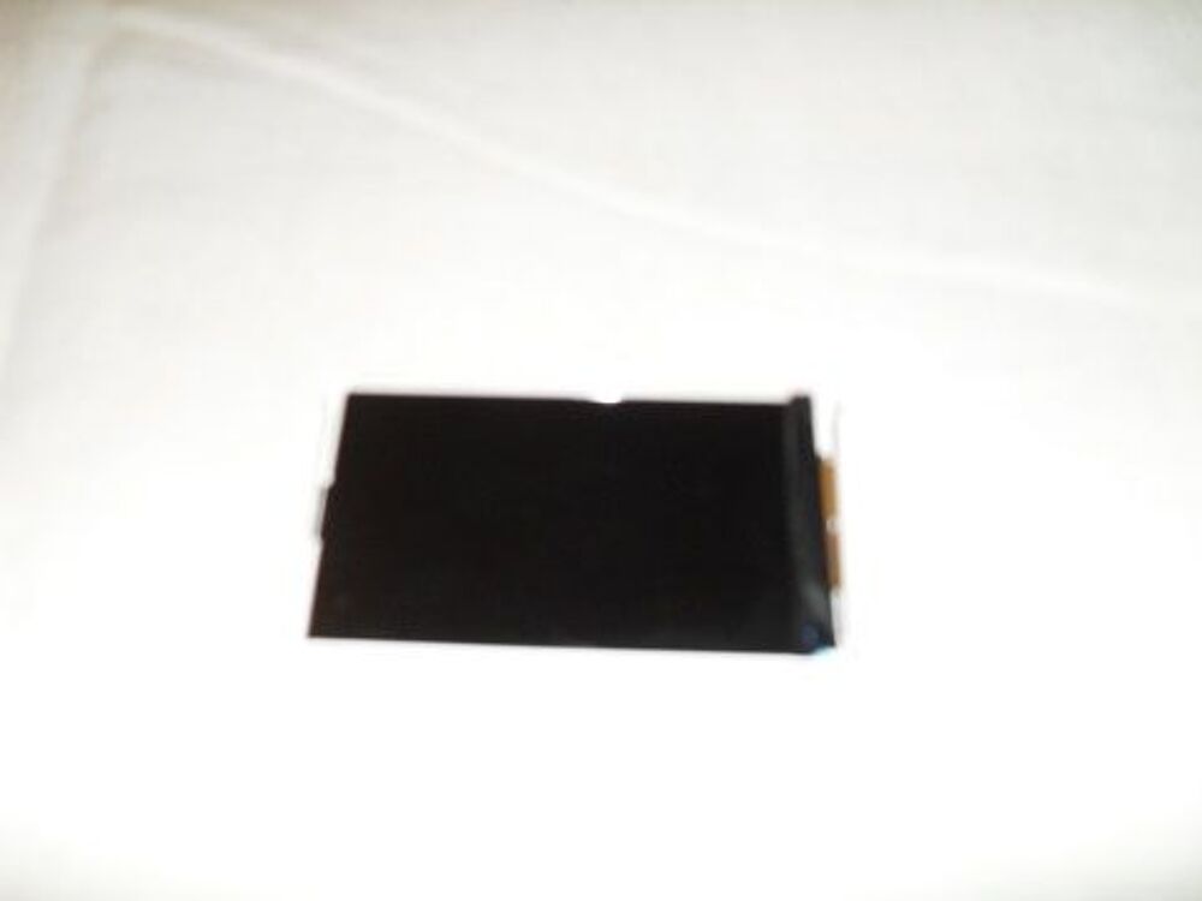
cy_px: 450
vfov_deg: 40.7
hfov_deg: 52.6
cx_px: 601
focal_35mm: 35
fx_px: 1215
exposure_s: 1/45
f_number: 2.8
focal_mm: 6.2
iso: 200
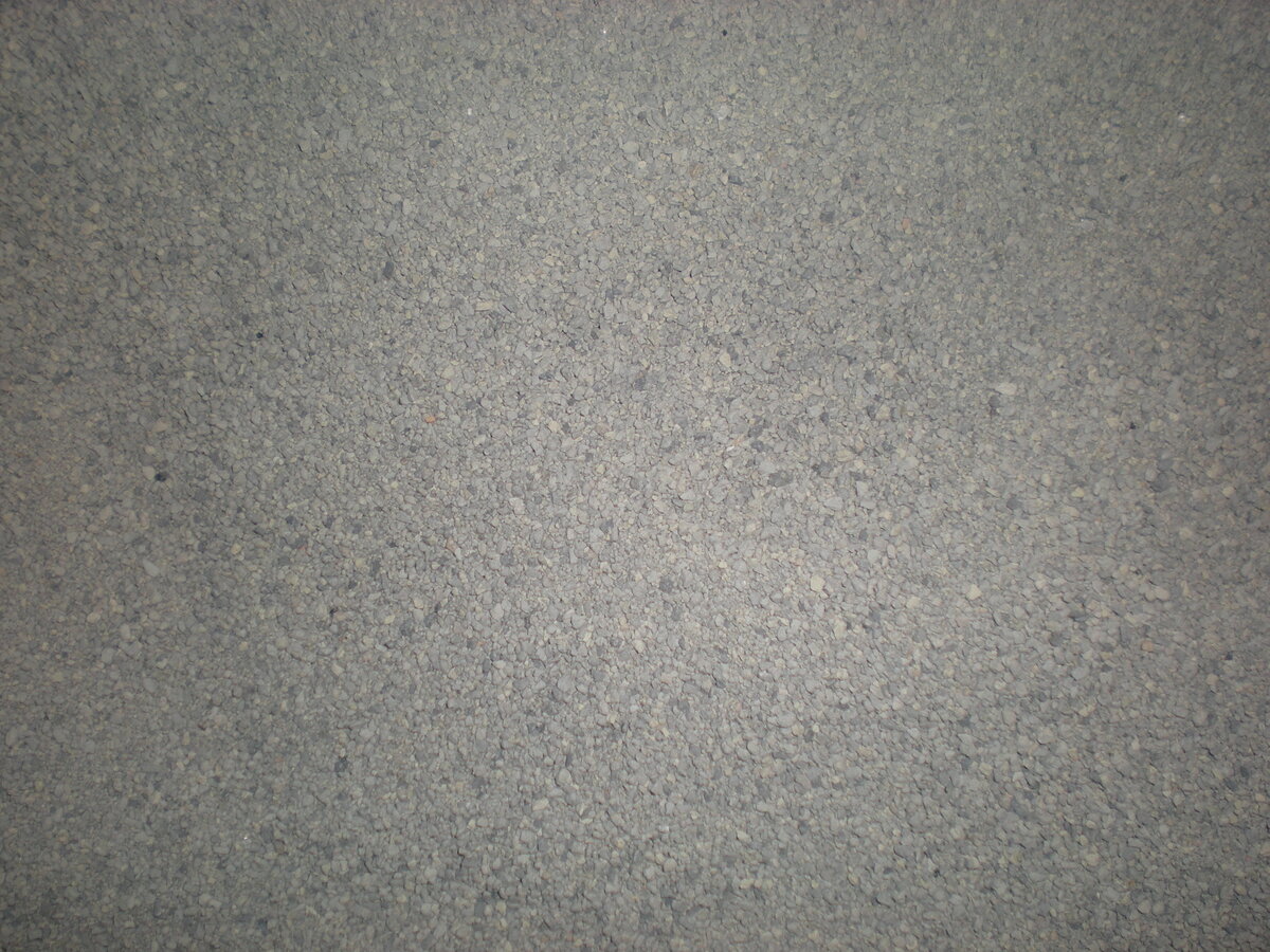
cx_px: 635
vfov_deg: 37.7
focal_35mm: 38
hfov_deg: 49.0
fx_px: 1394
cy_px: 476
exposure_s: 1/60
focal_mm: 6.3
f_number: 3.1
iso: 50
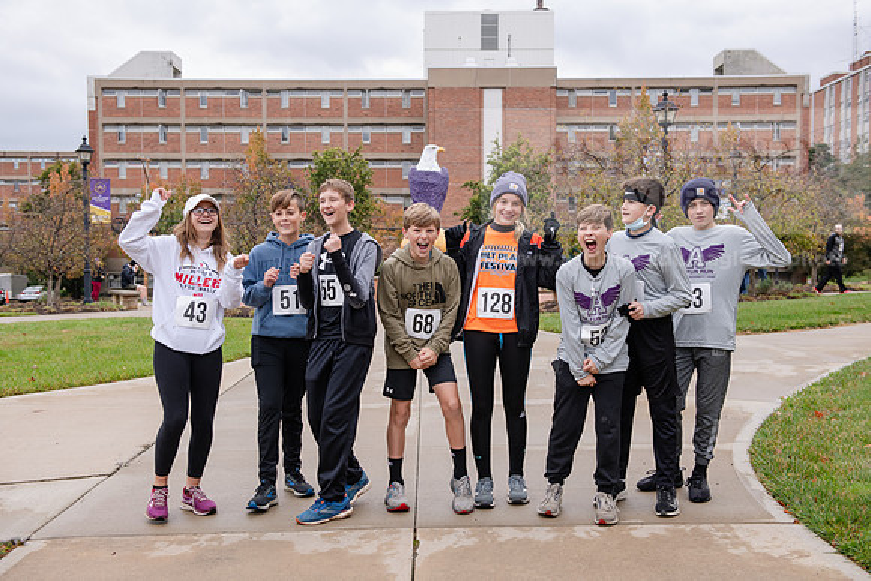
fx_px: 1016
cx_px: 436
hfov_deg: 46.4
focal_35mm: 42
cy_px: 290
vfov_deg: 31.9
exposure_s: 1/250
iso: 400
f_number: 5
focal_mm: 42
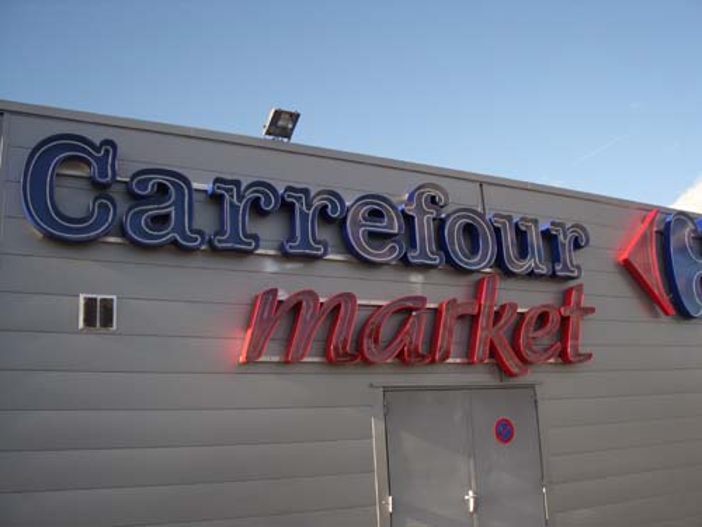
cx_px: 351
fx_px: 710
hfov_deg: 52.6
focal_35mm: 35
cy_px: 264
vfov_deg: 40.7
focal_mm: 5.8
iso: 80
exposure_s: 1/250
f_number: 4.3
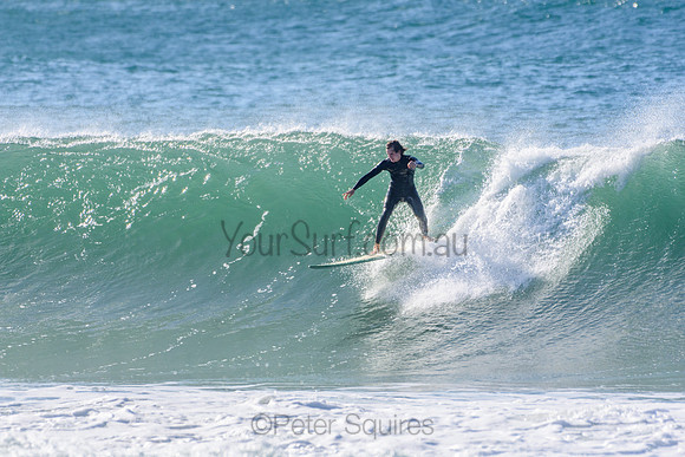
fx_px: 14274
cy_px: 228
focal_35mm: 750
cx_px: 342
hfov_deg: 2.7
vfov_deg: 1.8
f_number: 5.6
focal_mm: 500
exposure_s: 1/2000
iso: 280
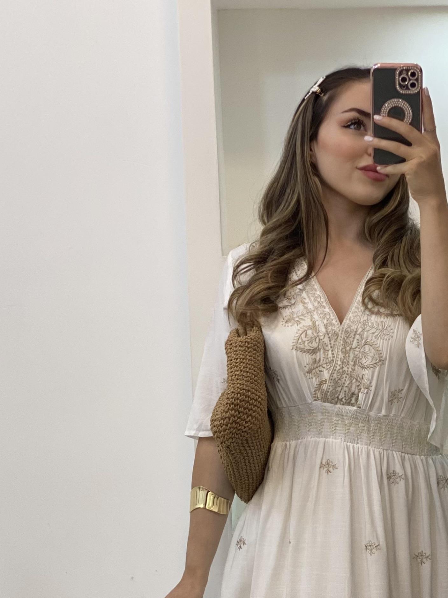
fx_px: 1898
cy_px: 622
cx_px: 361
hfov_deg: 13.4
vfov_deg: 17.4
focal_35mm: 110
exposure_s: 1/100
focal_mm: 6
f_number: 2
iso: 64
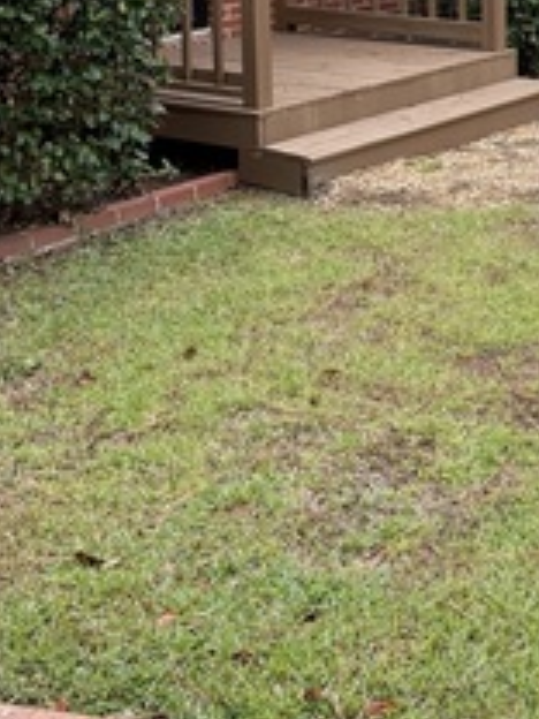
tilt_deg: -5.8
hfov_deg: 19.0
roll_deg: +1.0
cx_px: 411
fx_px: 1599
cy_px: -47
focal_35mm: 77
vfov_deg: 23.9
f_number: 1.78
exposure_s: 1/563
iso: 100
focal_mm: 6.76
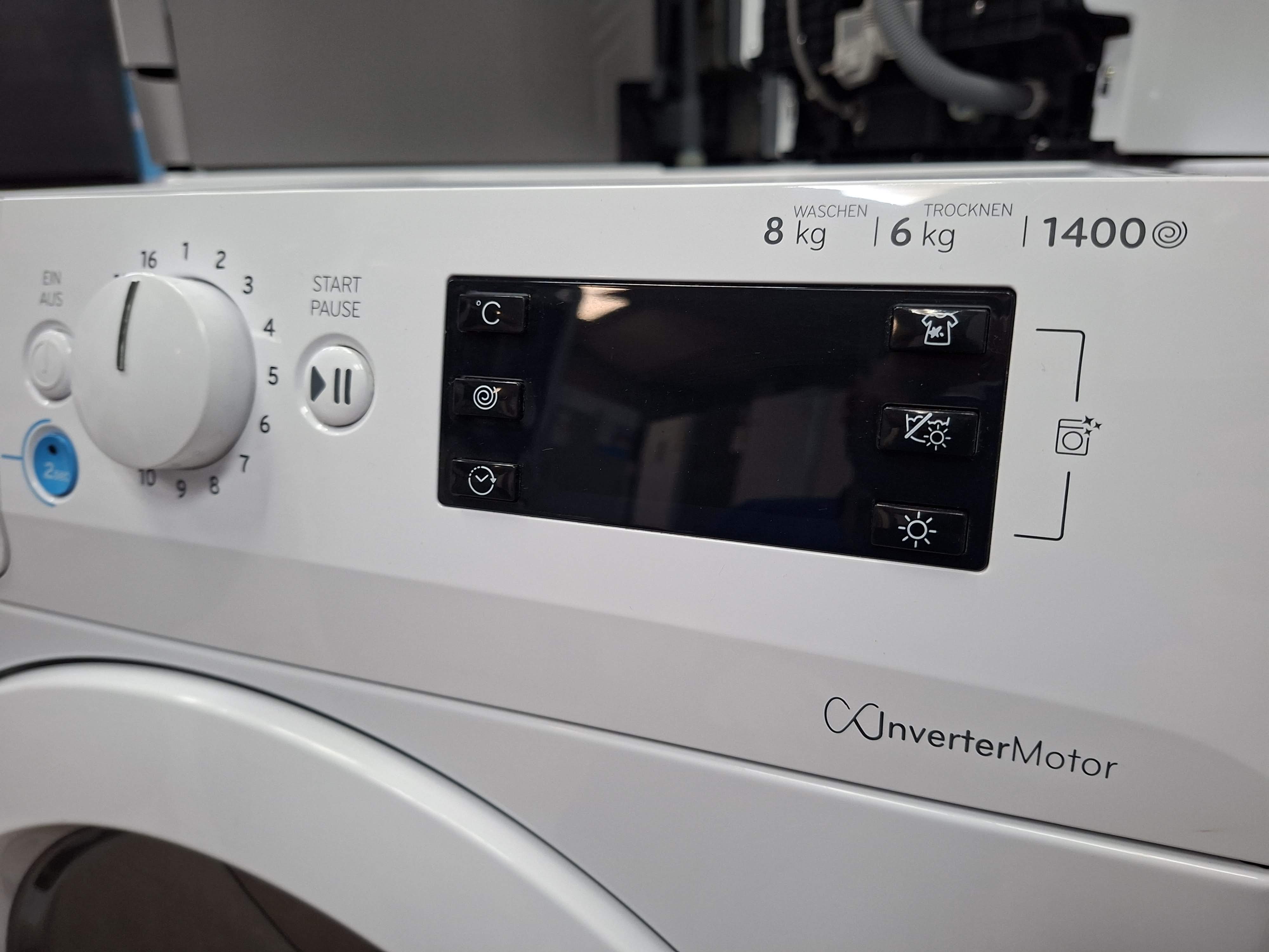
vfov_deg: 58.9
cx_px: 634
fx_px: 843
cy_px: 476
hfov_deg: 73.9
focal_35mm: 23
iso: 200
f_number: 1.8
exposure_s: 1/50
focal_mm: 5.54
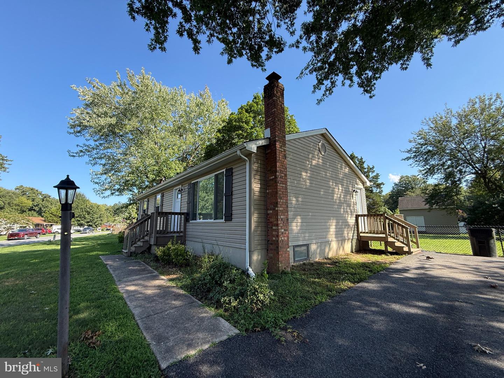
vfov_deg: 85.7
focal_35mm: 14
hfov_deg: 102.1
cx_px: 252
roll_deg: +0.3
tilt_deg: +10.3
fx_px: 204
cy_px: 189
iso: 64
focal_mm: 2.22
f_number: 2.2
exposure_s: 1/506
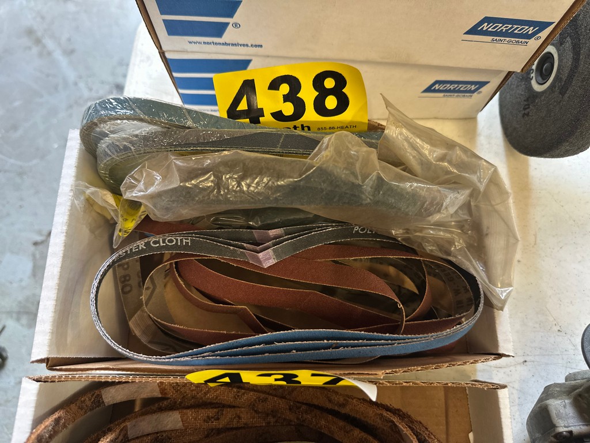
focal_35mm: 24
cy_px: 222
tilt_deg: -73.7
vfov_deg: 56.8
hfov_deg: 71.6
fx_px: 409
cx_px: 295
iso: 250
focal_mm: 6.86
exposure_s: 1/72
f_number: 1.78
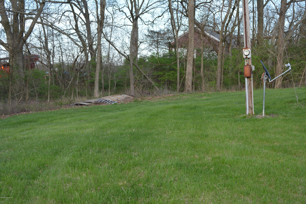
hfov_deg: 35.1
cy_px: 102
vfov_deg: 23.8
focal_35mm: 57
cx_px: 153
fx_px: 484
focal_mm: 38
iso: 200
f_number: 6.3
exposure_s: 1/160
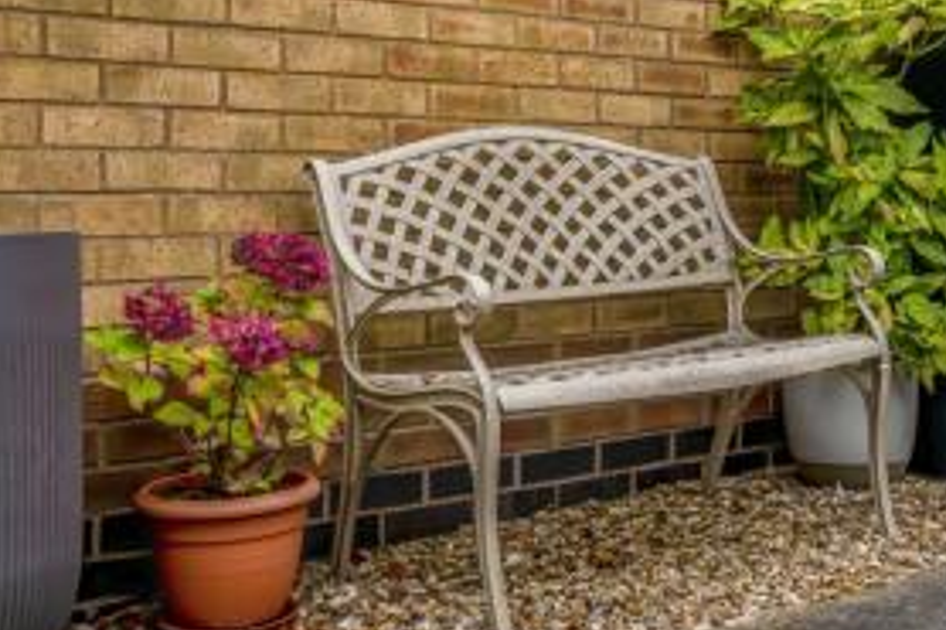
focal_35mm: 60
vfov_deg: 22.4
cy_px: 175
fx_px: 1576
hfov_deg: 33.1
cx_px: 636
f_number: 18
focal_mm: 35
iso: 100
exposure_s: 1/20
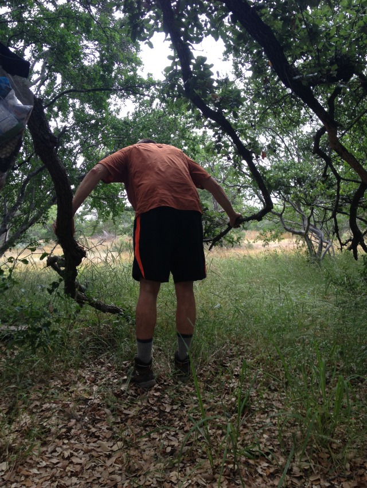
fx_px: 495
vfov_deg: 52.6
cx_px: 184
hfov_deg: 40.7
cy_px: 244
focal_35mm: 35
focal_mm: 4.28
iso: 50
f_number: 2.4
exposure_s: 1/124
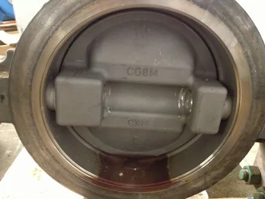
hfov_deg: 52.6
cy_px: 100
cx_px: 132
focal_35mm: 35
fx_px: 268
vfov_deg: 40.7
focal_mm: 4.28
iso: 500
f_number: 2.4
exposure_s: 1/15
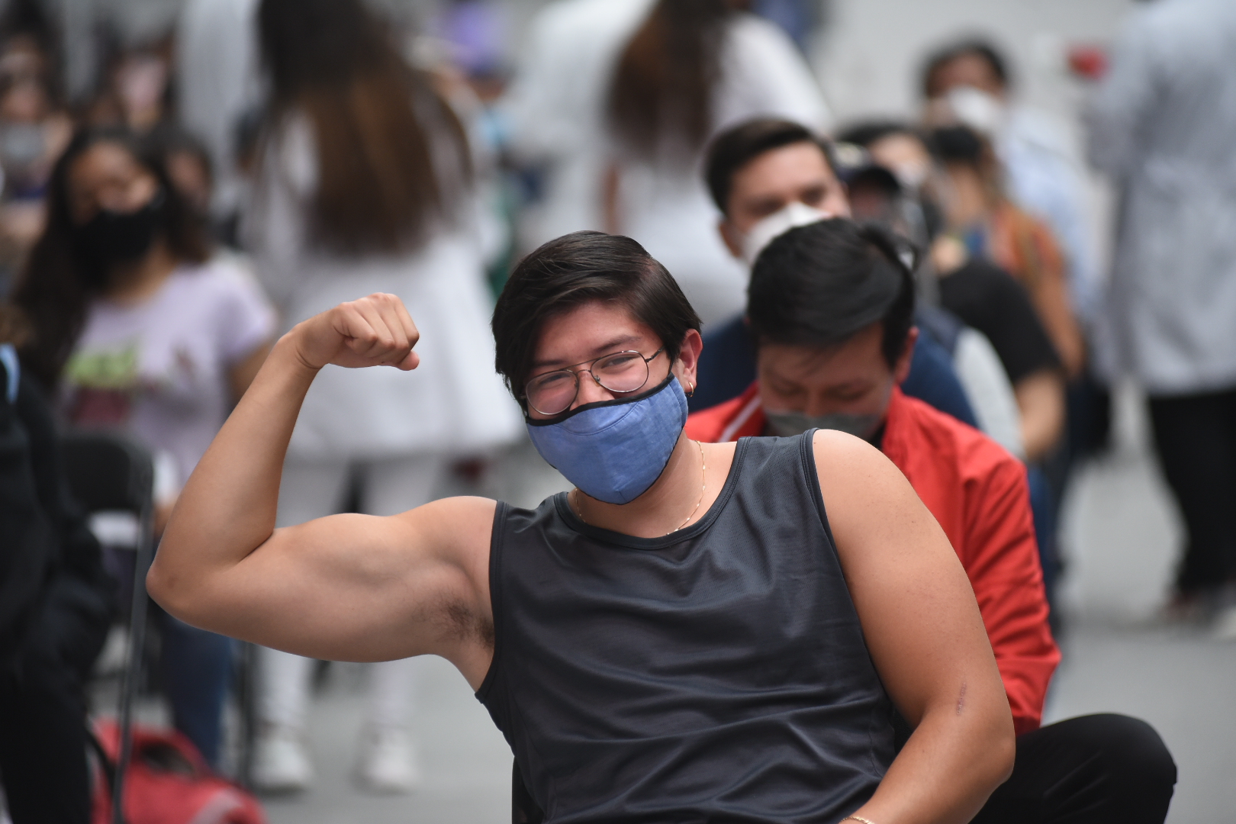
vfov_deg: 6.9
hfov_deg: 10.3
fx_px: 6866
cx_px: 618
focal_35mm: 200
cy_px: 412
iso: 1600
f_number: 2.8
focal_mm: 200
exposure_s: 1/200
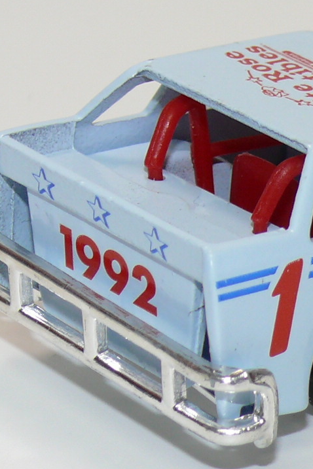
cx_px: 381
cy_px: 171
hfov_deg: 5.7
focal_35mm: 239
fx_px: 3117
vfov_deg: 8.6
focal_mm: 13.6
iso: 100
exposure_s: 1/30
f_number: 4
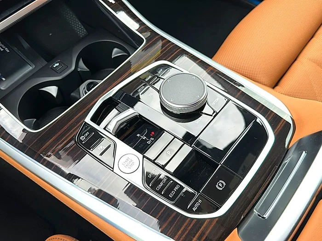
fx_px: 233
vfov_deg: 54.9
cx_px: 161
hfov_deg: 69.4
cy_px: 120
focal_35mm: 25
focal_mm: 6.86
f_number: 1.78
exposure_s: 1/439
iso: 80
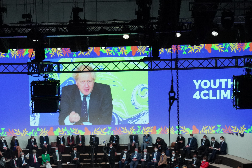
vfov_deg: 11.6
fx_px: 826
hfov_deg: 17.3
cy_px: 110
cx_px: 73
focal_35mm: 118
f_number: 13
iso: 4000
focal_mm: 70
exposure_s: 1/100
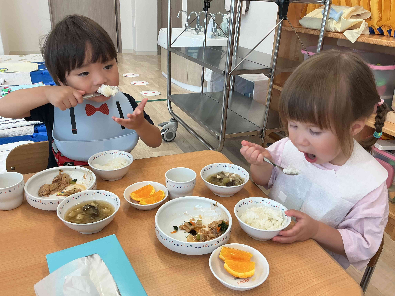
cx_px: 198
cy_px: 148
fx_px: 331
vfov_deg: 48.2
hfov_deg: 61.7
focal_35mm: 29
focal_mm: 3
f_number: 1.8
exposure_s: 1/100
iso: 32
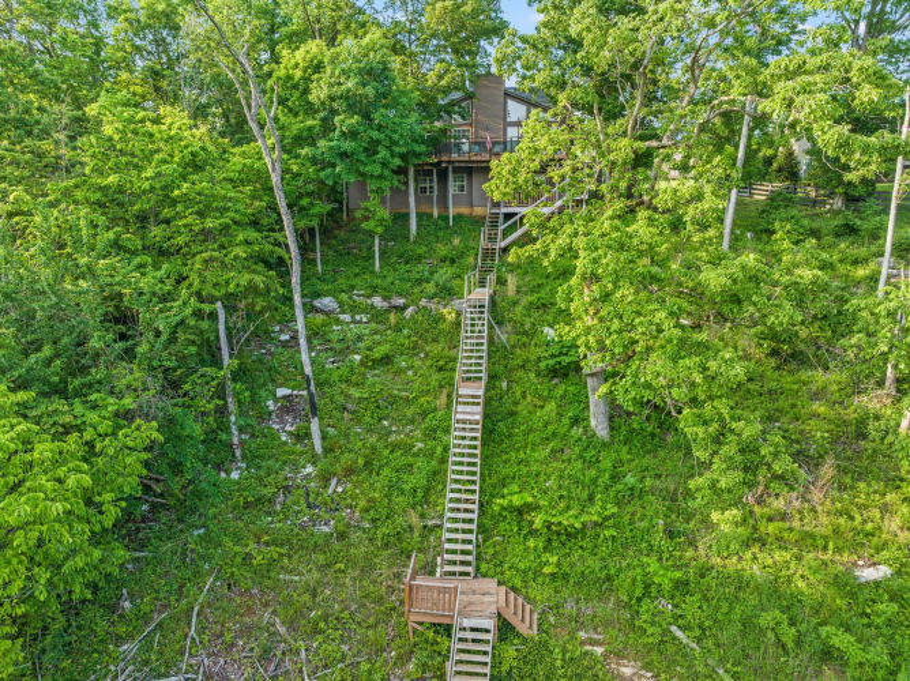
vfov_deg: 56.8
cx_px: 455
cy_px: 340
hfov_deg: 71.6
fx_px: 630
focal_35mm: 24
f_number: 3.2
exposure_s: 1/240
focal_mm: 12.29
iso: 100
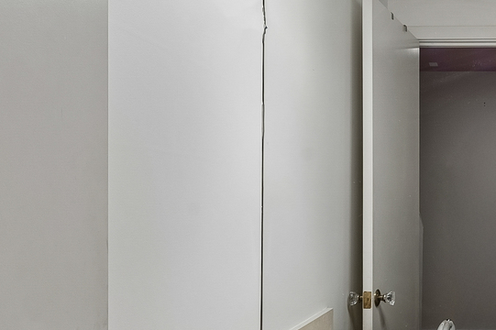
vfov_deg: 29.8
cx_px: 496
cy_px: 176
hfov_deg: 38.7
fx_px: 620
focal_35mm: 45
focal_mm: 15
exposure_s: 1/25
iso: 400
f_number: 8
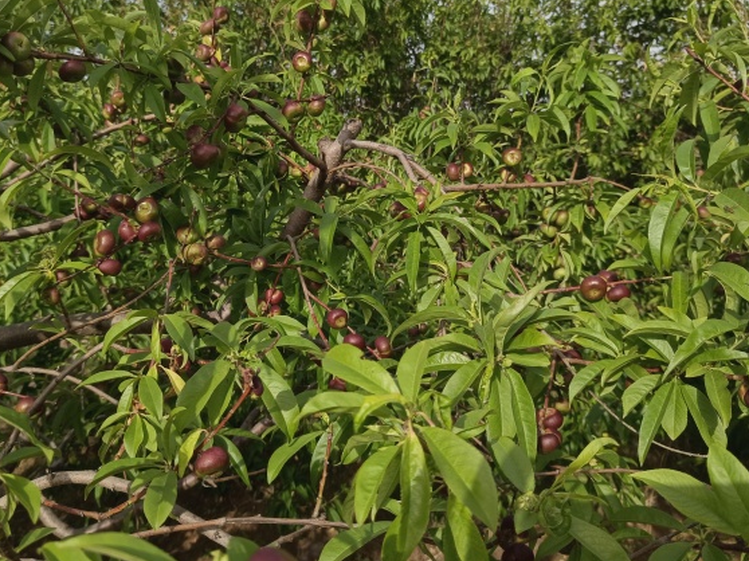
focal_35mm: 33
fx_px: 714
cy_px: 227
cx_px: 325
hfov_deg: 55.2
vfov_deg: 42.7
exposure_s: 1/611
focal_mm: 5.59
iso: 100
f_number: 1.88
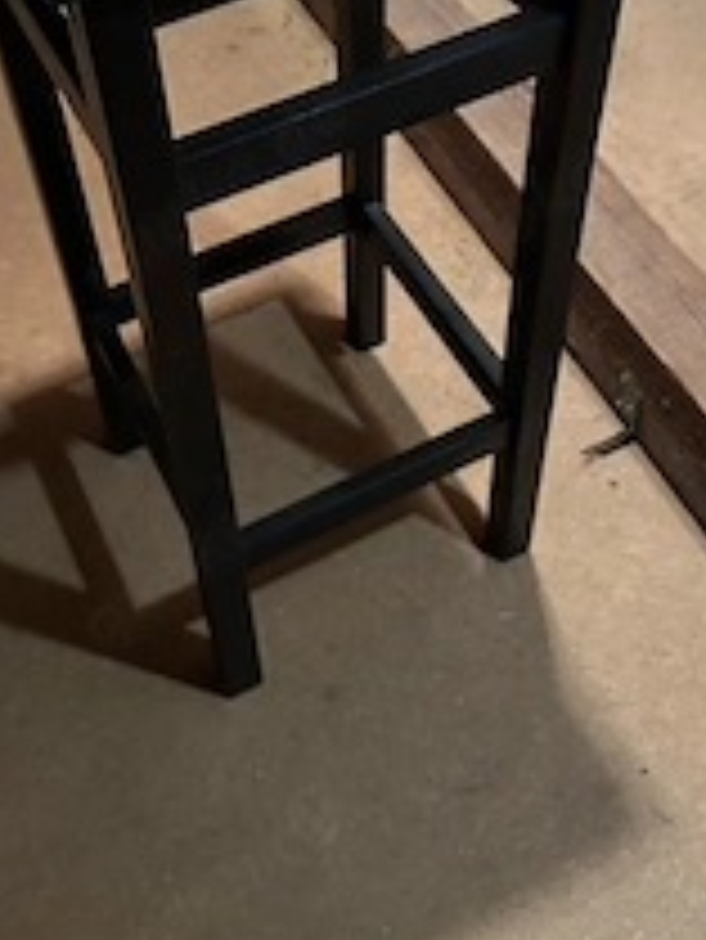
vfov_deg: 40.1
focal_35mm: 46
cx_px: 310
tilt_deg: -47.7
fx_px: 1250
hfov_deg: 31.5
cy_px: 243
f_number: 1.78
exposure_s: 1/25
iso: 1000
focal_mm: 6.86
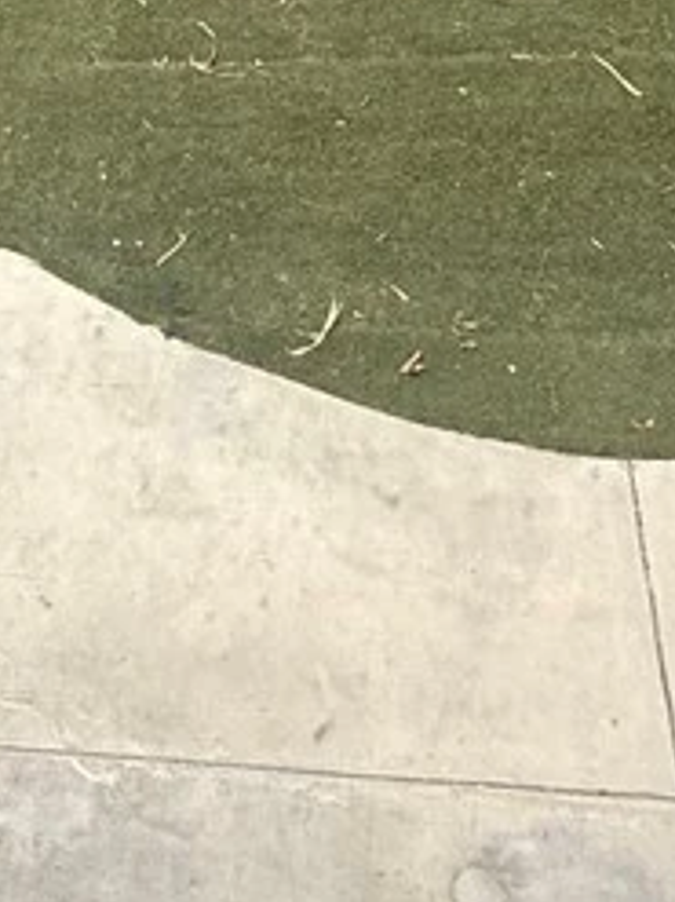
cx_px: 131
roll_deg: +10.5
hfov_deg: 24.8
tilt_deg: -23.1
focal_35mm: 58
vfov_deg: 27.2
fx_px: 1509
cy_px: -303
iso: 50
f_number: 2.2
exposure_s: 1/2024
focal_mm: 2.22
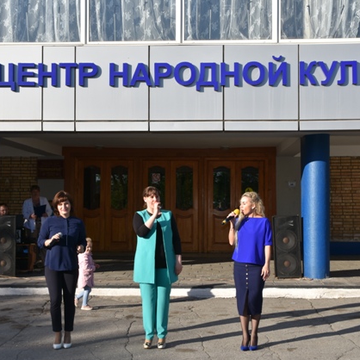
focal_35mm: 57
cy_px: 181
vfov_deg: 30.2
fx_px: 667
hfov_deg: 30.2
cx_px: 184
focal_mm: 29
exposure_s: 1/250
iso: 100
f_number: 7.1
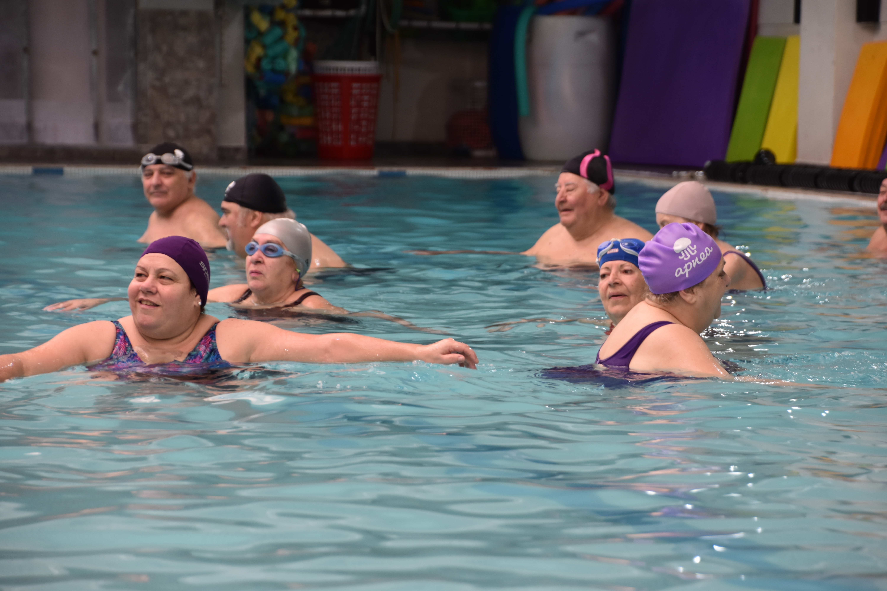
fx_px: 4287
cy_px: 296
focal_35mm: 174
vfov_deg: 7.9
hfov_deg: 11.8
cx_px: 444
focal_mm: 116
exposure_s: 1/60
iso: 450
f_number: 5.6
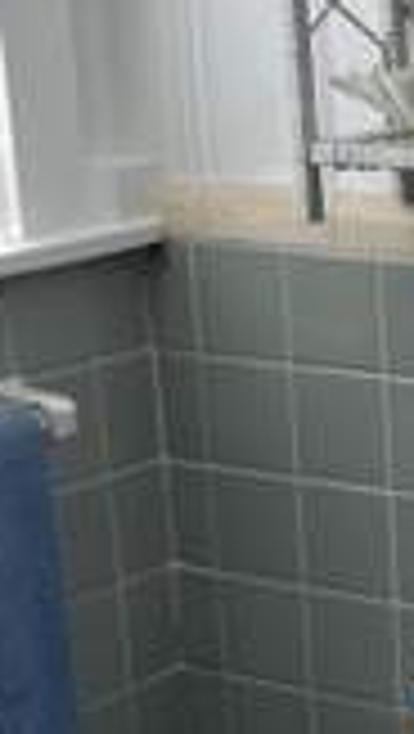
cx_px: 688
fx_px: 2083
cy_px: 748
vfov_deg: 19.4
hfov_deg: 10.8
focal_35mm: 107
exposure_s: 1/121
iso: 64
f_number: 1.6
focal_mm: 5.1
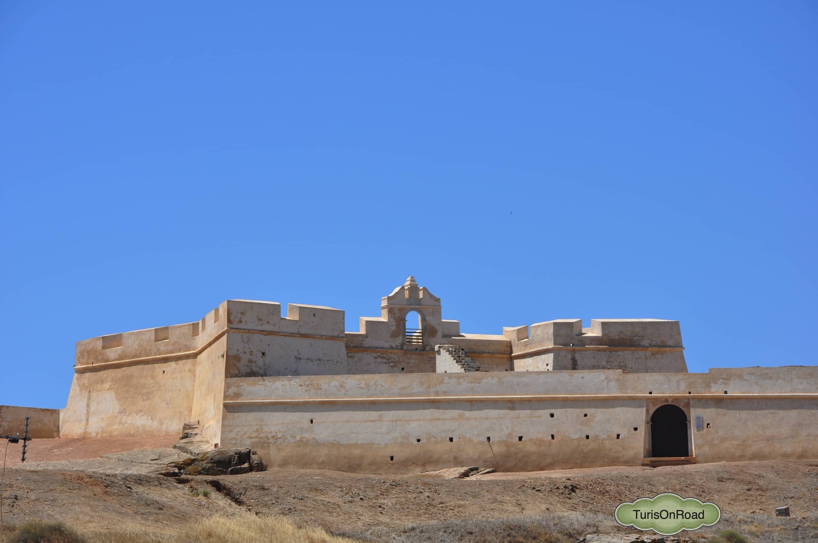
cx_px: 409
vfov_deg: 8.7
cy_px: 272
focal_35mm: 158
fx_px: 3574
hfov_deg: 13.1
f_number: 10
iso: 200
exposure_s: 1/400
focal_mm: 105
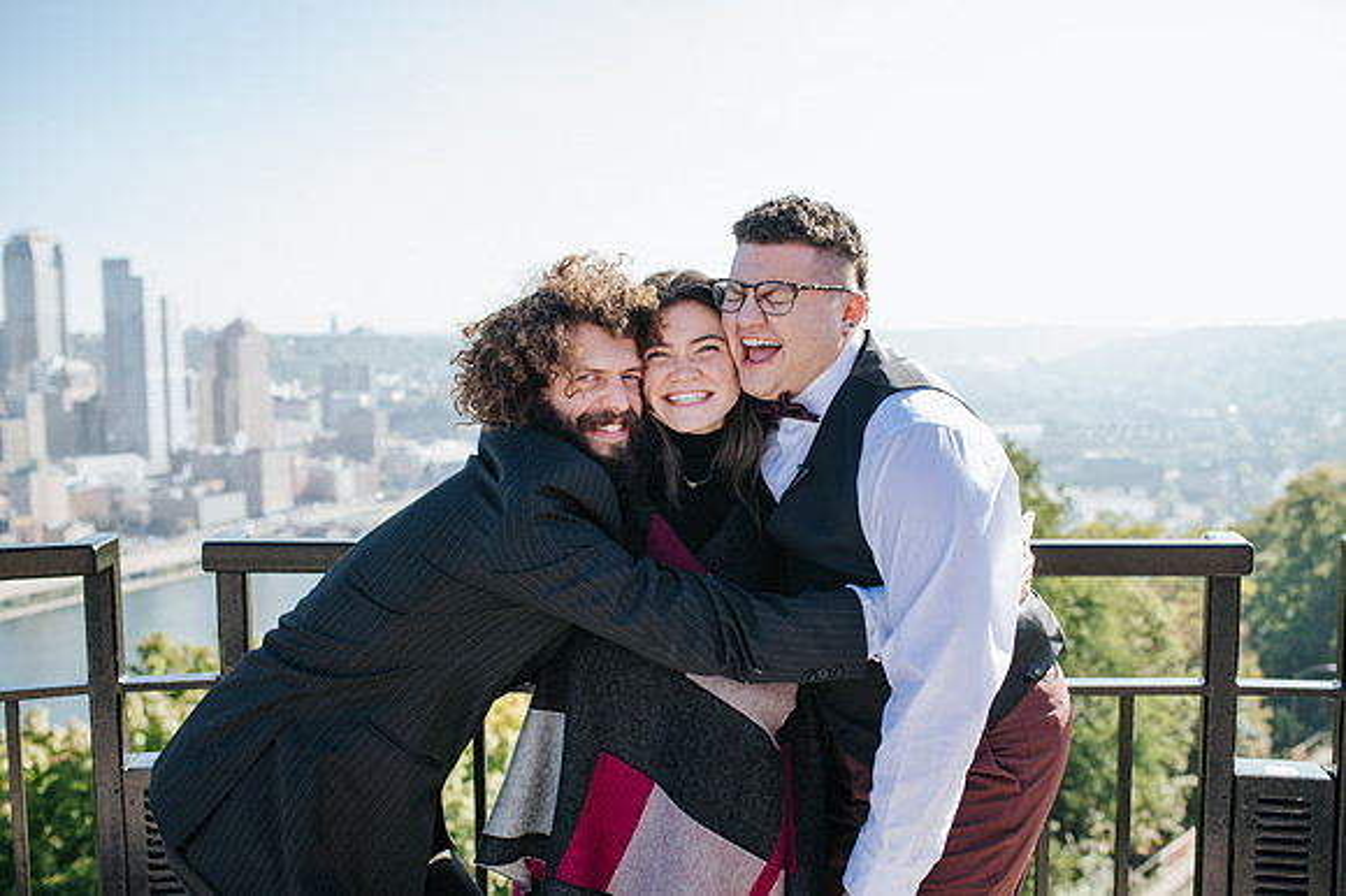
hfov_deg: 54.1
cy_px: 448
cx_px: 673
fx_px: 1317
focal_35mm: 35
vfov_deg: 37.6
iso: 250
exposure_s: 1/1000
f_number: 3.2
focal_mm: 35
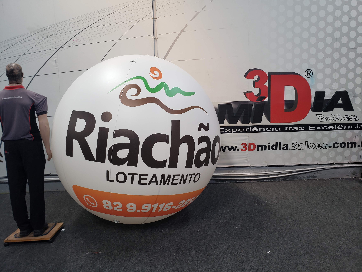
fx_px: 272
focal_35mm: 26
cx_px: 181
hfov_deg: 67.3
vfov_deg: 53.1
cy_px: 136
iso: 100
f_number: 2.4
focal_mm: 4.3
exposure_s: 1/120
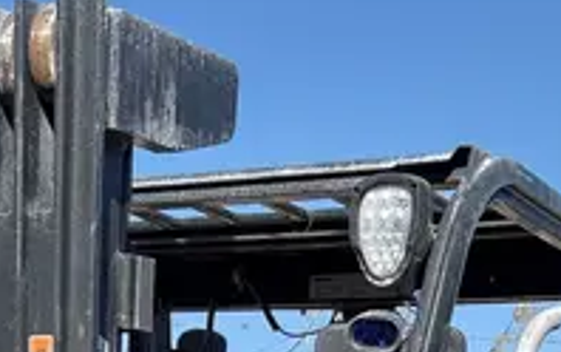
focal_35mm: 102
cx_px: 45
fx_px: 1560
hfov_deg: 20.0
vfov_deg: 10.3
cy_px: 964
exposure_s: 1/2451
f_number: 1.6
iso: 50
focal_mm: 5.96
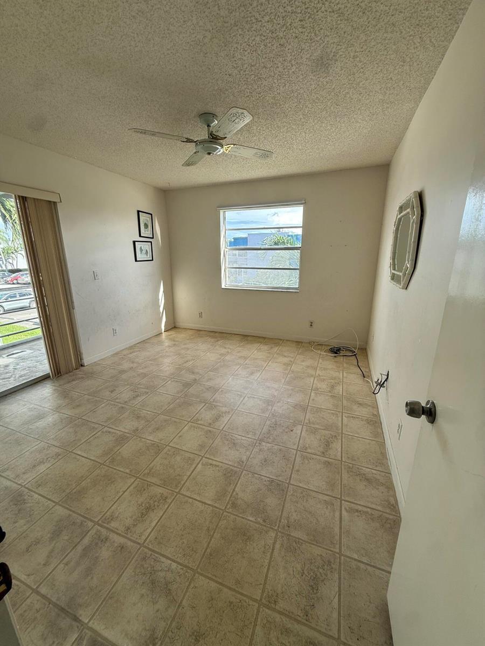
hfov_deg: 85.7
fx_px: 262
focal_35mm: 14
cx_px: 242
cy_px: 323
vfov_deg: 102.1
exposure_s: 1/223
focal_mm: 2.22
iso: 50
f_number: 2.2
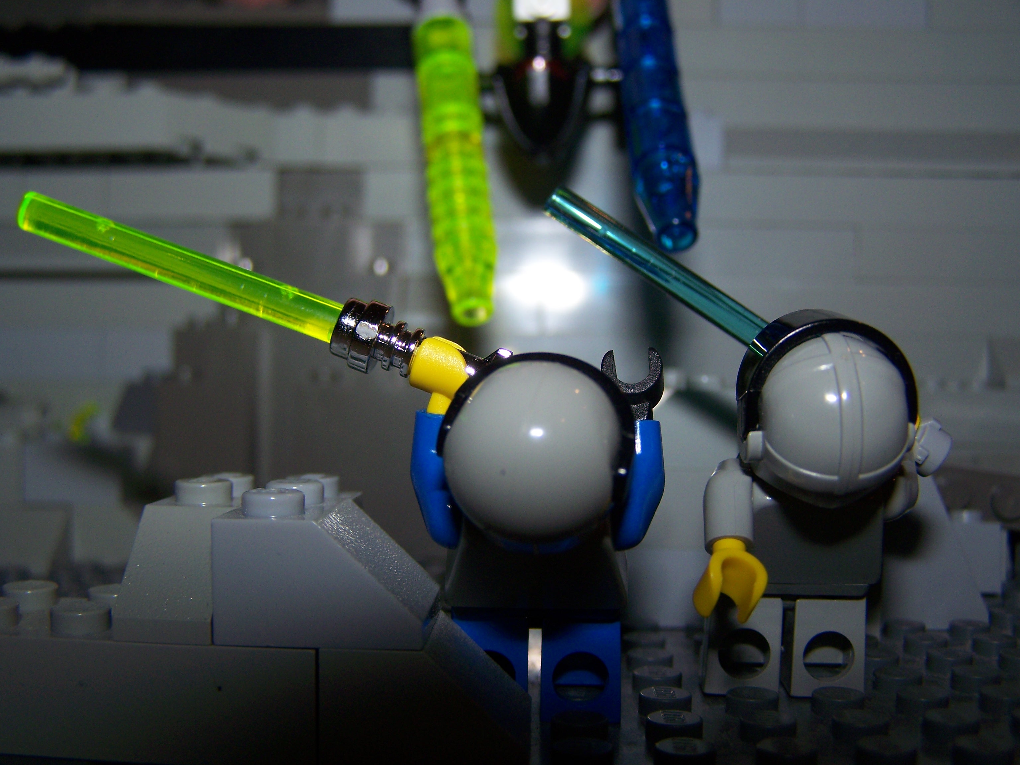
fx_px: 1120
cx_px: 510
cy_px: 382
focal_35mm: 38
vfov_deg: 37.7
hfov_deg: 49.0
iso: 80
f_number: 2.8
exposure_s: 1/60
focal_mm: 6.3
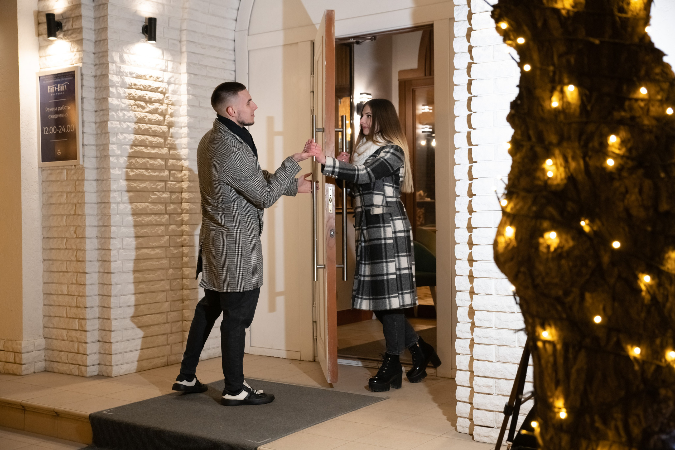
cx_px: 338
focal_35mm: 46
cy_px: 225
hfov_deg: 42.7
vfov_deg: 29.2
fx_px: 862
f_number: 4
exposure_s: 1/160
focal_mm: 46
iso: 1000
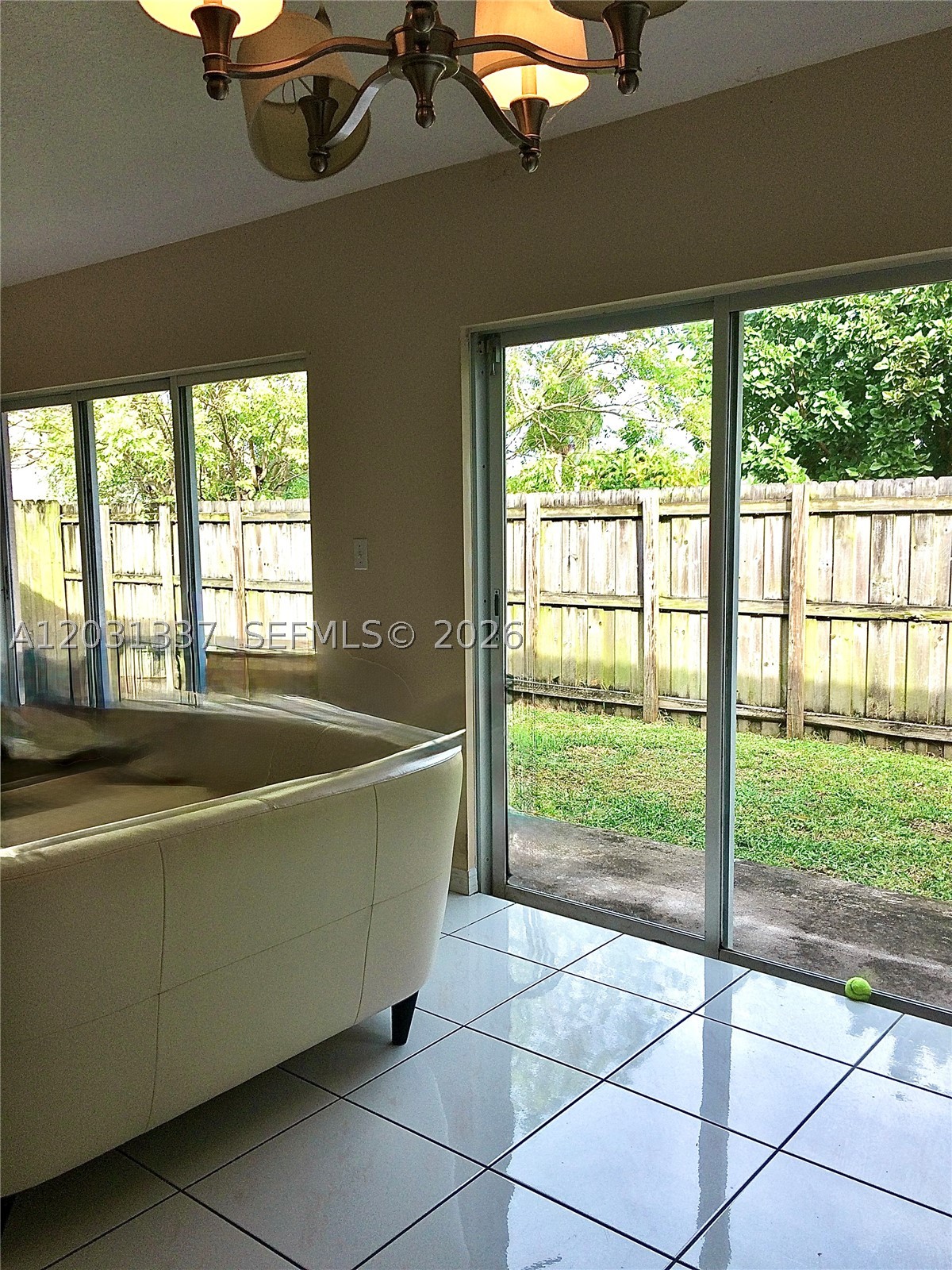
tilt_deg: -9.1
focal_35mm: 29
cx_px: 476
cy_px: 635
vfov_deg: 61.7
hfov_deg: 48.2
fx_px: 1063
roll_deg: +0.7
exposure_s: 1/129
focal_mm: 4.15
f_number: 2.2
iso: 32
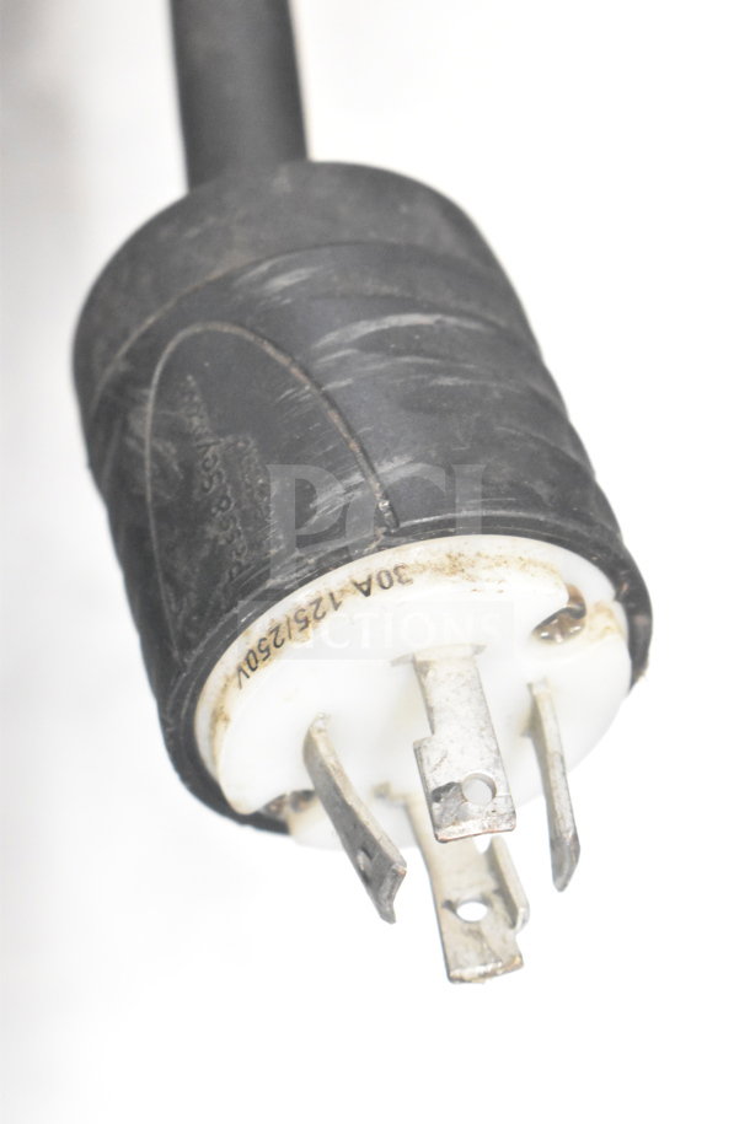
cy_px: 562
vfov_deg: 24.6
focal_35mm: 82
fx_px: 2578
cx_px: 375
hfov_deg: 16.6
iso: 11400
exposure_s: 1/100
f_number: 5.6
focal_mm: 55
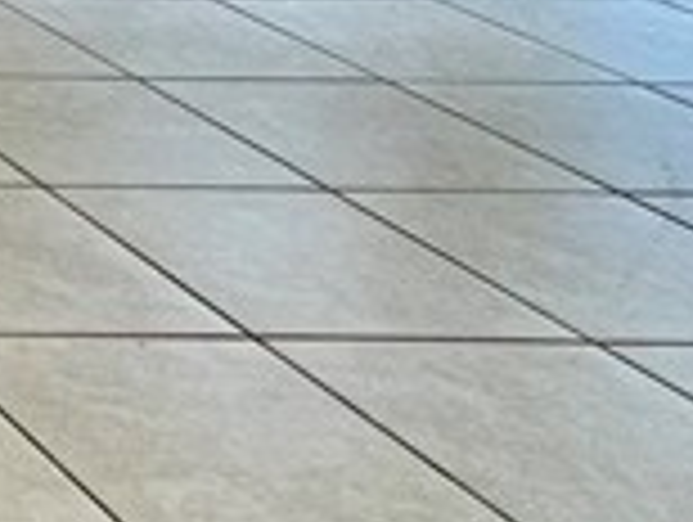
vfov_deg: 12.9
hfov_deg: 12.5
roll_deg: +0.2
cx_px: -1224
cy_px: -652
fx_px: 1865
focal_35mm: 93
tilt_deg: -1.0
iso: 100
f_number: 2.2
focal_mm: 2.22
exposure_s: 1/120
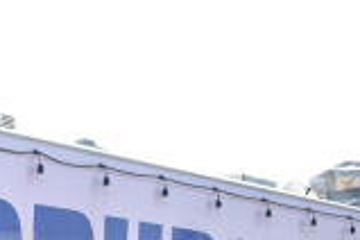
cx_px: -168
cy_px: 411
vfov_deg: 10.3
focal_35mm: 127
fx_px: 1270
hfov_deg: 15.0
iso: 1600
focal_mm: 22
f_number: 4
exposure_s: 1/4000
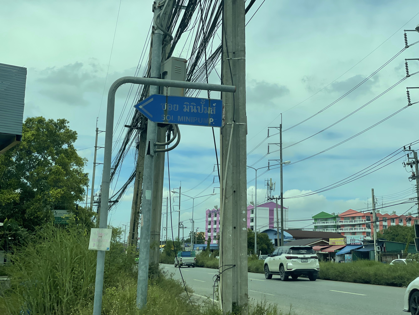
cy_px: 158
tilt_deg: +8.8
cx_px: 210
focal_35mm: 52
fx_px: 629
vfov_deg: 28.0
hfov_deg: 36.8
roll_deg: -2.0
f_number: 2
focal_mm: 6
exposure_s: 1/510
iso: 25
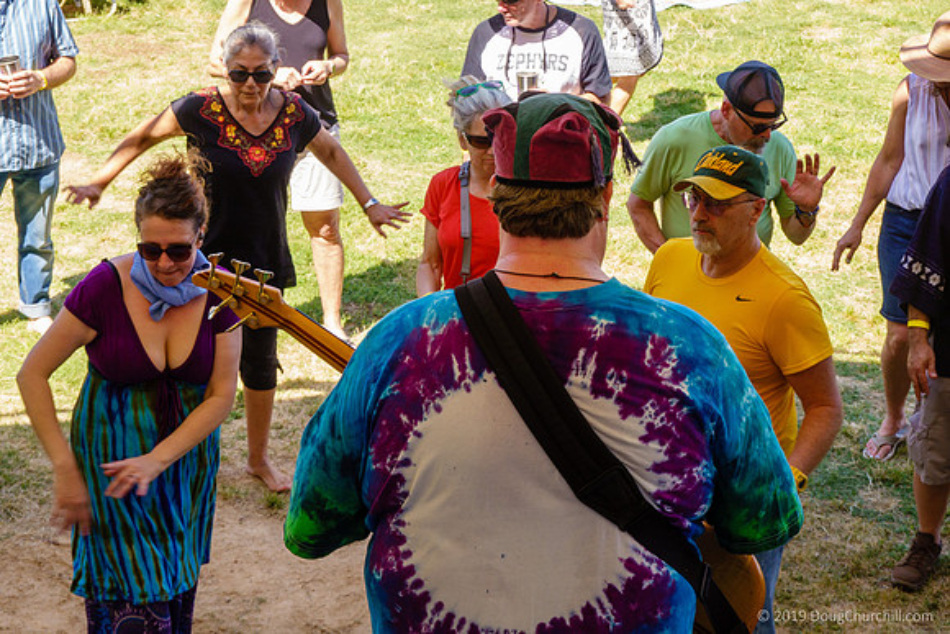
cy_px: 313
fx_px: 2476
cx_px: 444
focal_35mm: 94
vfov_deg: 14.6
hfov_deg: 21.7
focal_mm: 32.07
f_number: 5.6
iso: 125
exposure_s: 1/125
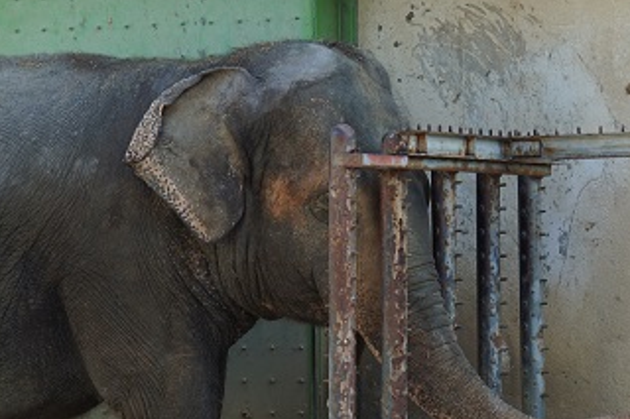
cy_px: 309
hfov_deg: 10.4
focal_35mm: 197
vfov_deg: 7.0
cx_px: 419
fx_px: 3446
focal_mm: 70
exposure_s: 1/200
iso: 100
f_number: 4.5
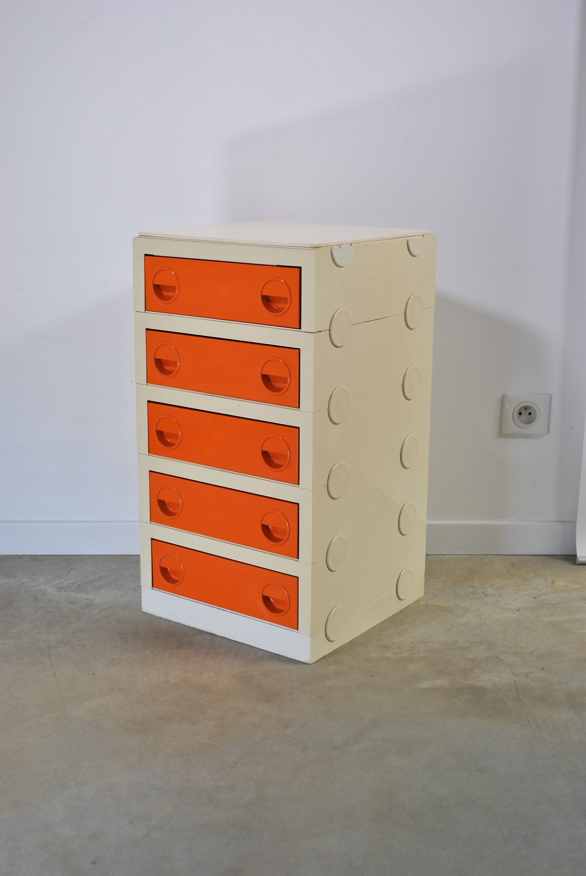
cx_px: 293
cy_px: 438
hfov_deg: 28.1
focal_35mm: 48
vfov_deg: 41.1
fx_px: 1169
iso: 200
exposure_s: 1/100
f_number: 5
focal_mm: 32
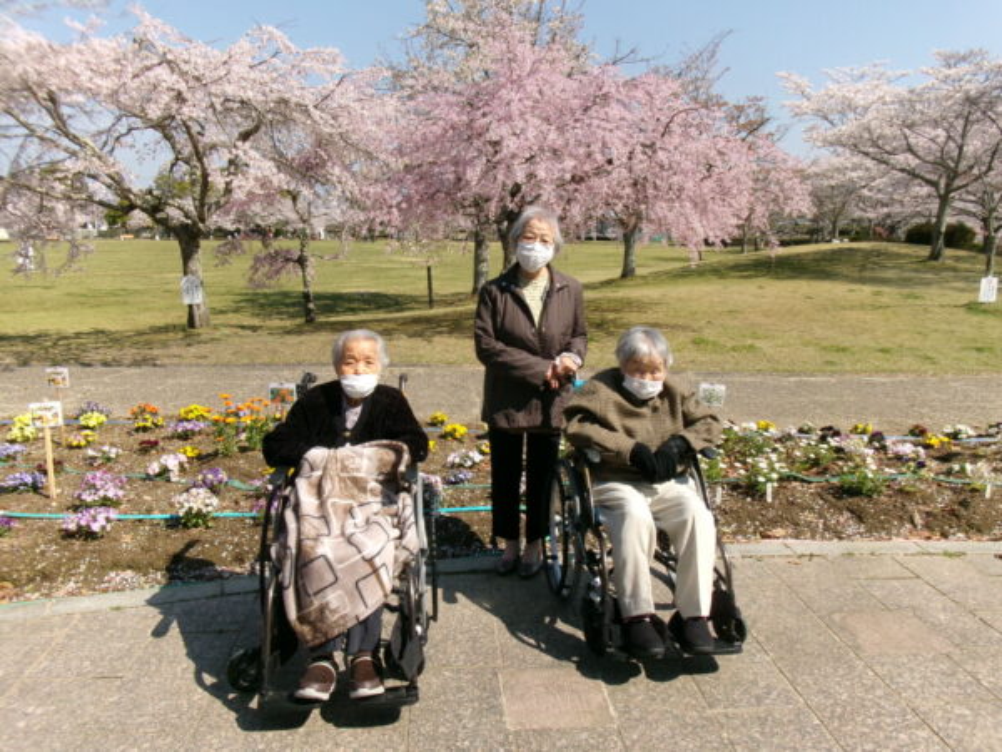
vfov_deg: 49.7
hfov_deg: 63.4
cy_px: 376
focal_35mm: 28
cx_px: 501
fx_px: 810
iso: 100
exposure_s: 1/120
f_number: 10.8
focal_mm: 5.1
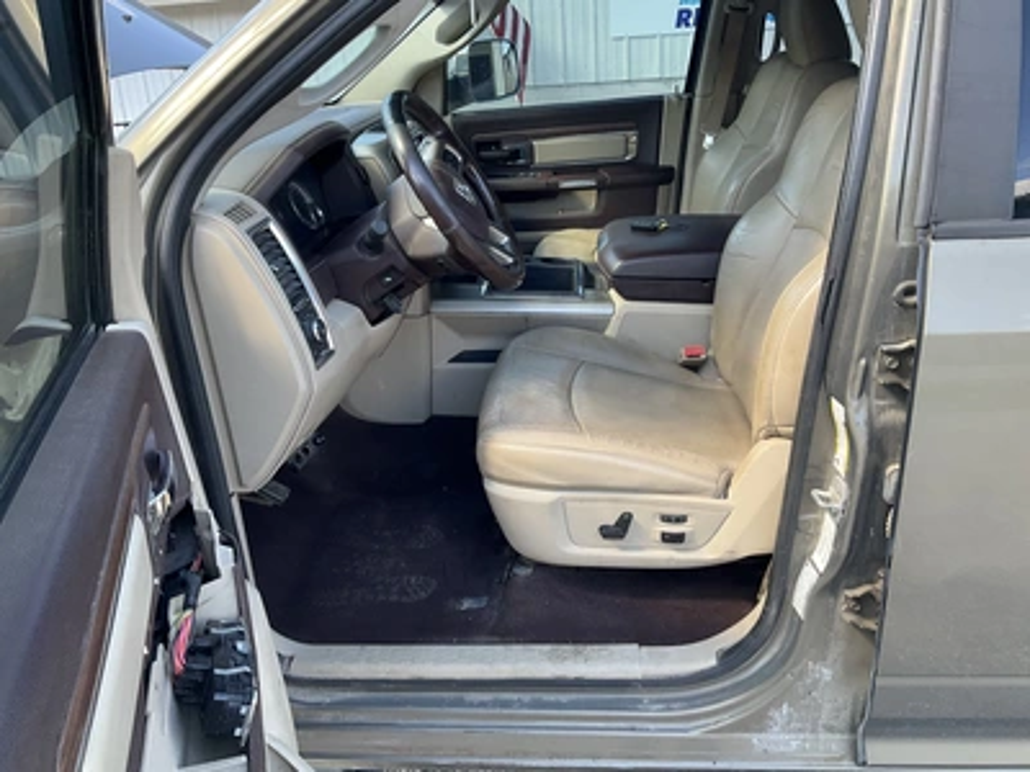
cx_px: 515
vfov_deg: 48.2
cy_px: 386
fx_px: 863
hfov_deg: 61.7
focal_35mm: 29
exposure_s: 1/122
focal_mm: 3
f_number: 1.8
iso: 32
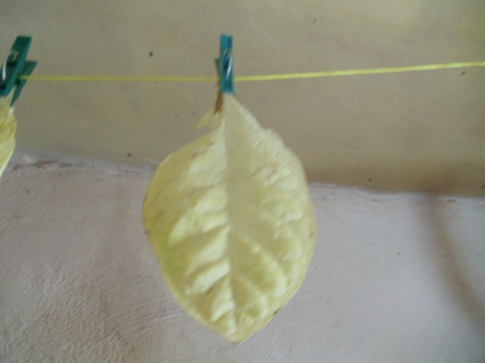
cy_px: 182
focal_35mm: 44
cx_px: 242
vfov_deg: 32.9
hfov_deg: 42.9
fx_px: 616
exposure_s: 1/4
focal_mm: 6
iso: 400
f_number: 3.5
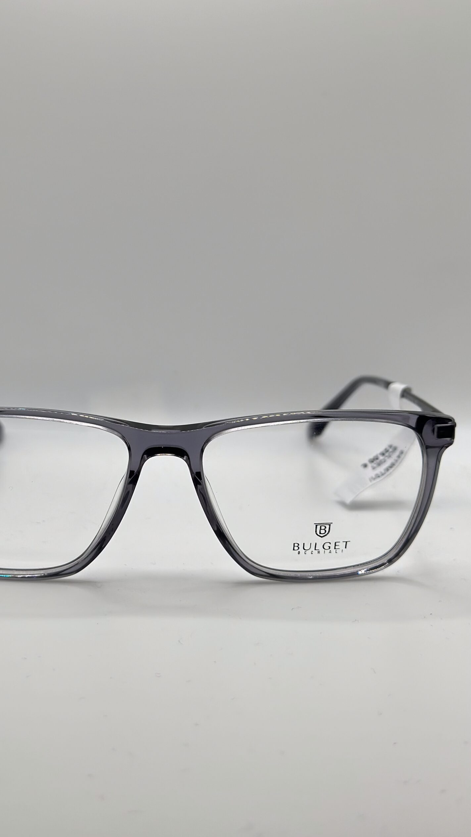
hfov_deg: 22.5
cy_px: 418
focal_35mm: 53
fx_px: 1177
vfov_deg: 39.2
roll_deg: -5.1
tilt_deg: -25.1
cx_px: 153
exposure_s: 1/911
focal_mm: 6.86
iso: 80
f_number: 1.78
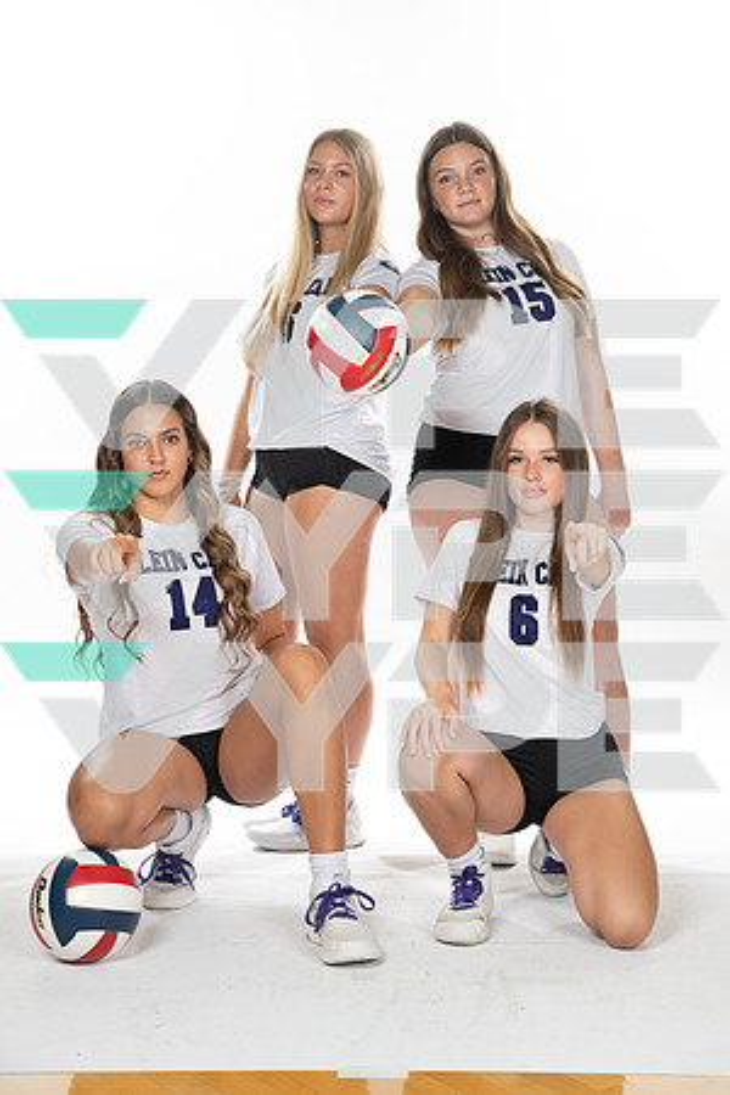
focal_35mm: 65
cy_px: 548
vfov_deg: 31.0
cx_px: 365
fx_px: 1977
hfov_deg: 20.9
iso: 800
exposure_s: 1/320
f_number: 7.1
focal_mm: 65
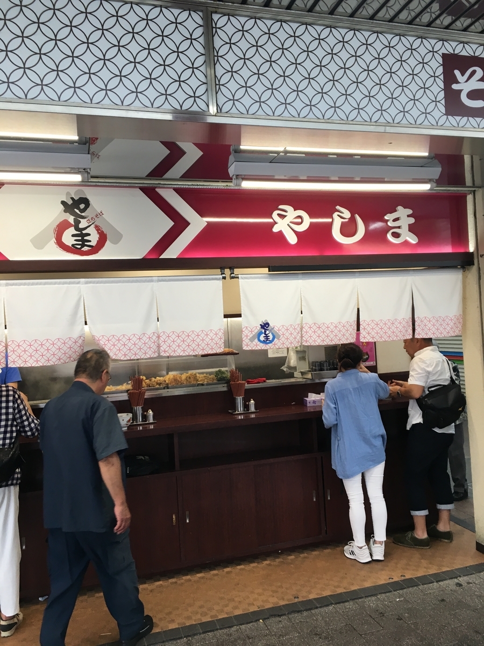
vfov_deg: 61.7
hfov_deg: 48.2
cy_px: 323
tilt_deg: +2.6
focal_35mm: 29
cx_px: 242
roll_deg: +3.9
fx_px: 541
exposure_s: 1/33
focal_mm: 4.15
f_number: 2.2
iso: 32
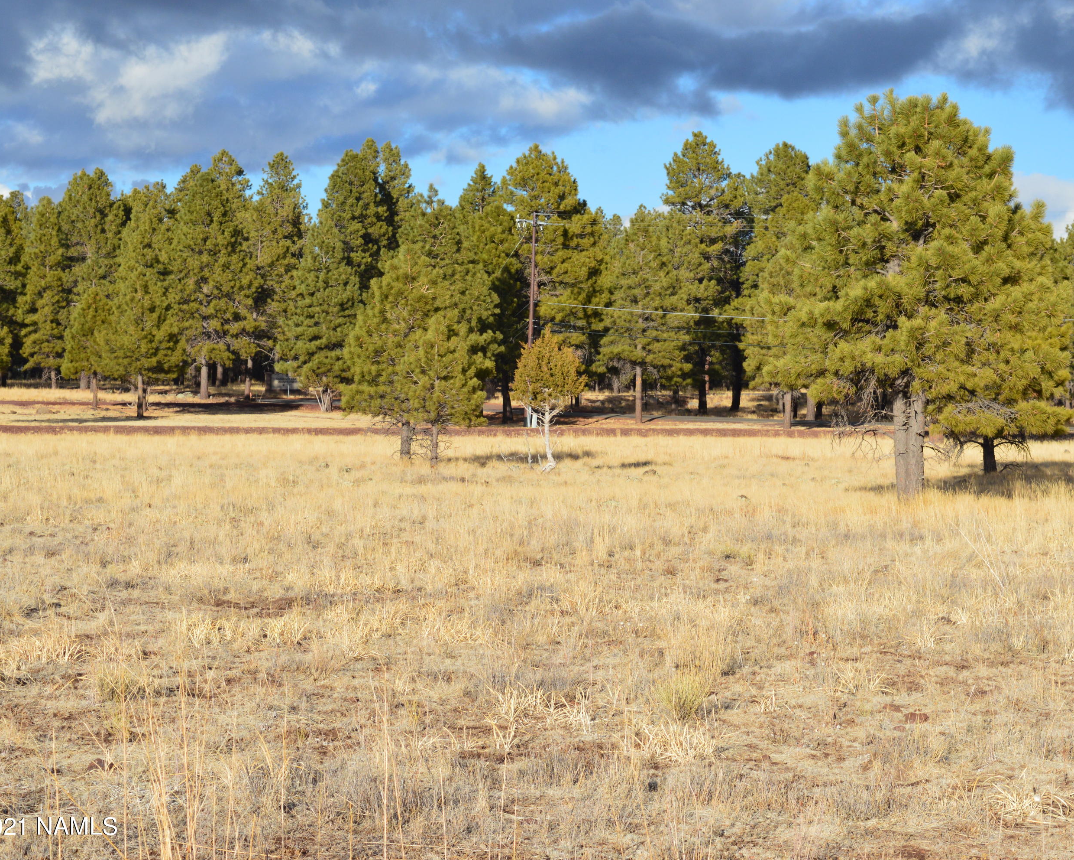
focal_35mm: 94
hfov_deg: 20.5
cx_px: 606
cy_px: 432
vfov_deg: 16.4
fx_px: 2974
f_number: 11
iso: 400
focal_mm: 55
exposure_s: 1/500
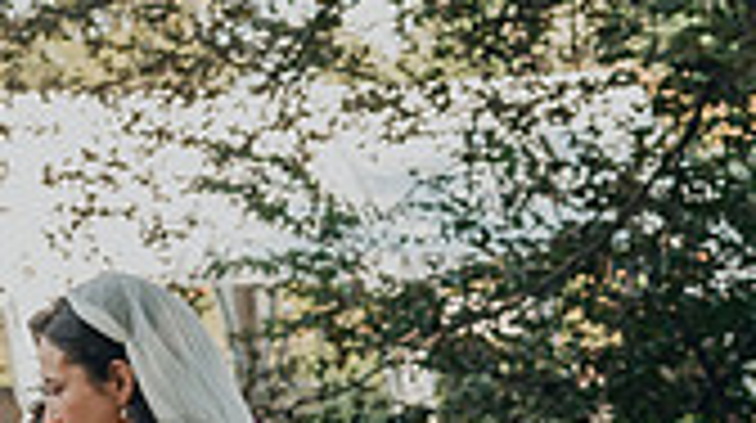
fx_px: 3484
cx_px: 693
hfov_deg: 12.3
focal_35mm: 174
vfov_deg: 6.8
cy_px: 740
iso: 400
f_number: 4
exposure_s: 1/400
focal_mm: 48
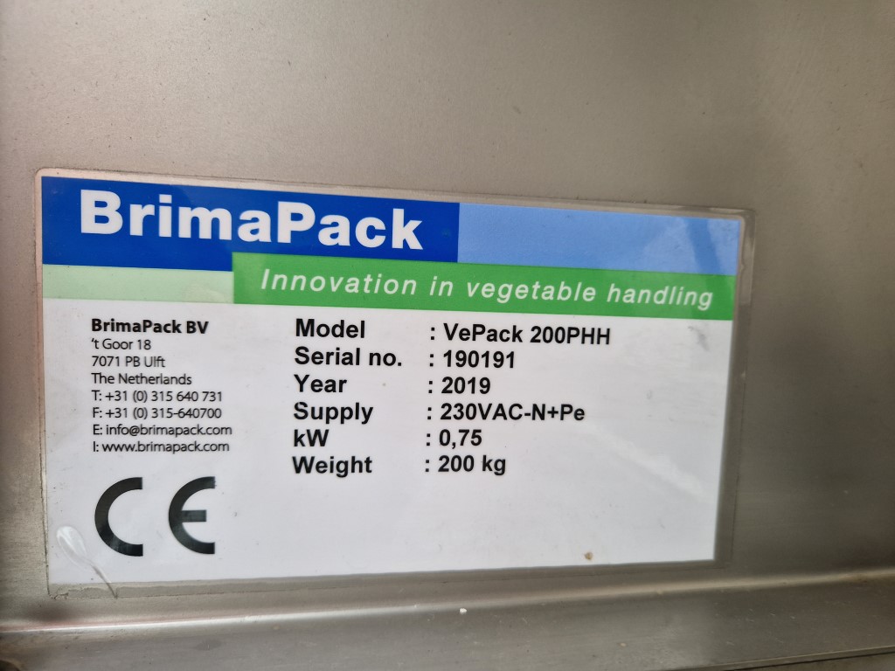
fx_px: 595
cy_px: 336
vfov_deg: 58.9
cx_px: 448
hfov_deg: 73.9
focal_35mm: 23
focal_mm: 5.4
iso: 80
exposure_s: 1/100
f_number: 1.8
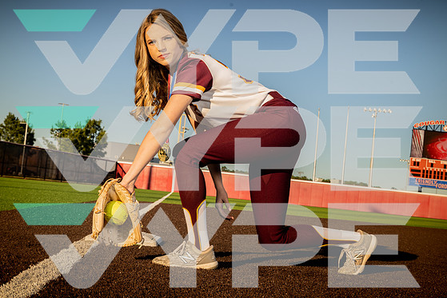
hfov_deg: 36.2
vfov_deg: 24.6
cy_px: 149
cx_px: 219
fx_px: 683
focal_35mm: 55
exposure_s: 1/250
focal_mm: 53
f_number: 10
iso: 125
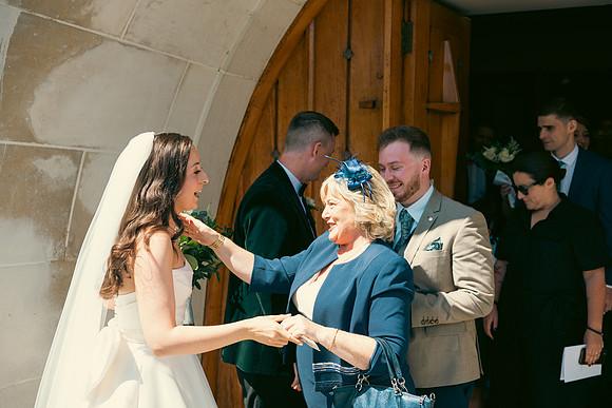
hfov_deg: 43.6
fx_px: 765
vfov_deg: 29.9
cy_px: 204
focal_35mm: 45
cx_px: 306
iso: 100
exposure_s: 1/500
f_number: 3.5
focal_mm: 45
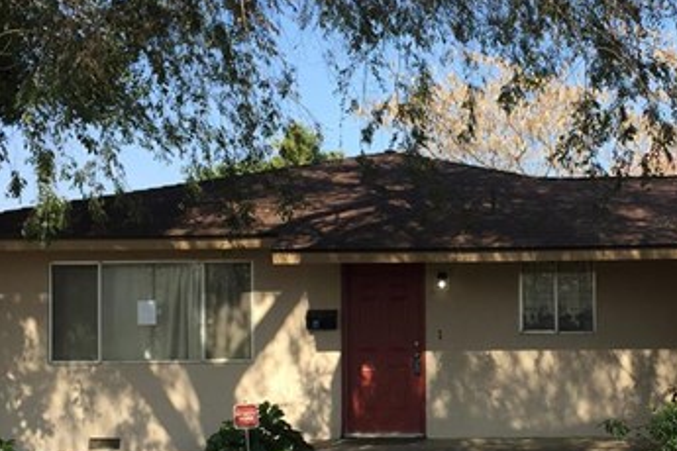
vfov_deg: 24.0
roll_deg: -1.2
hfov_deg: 35.1
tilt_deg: +0.1
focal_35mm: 56
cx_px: 483
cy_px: 324
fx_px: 1053
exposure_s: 1/760
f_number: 2.2
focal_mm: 4.15
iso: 32
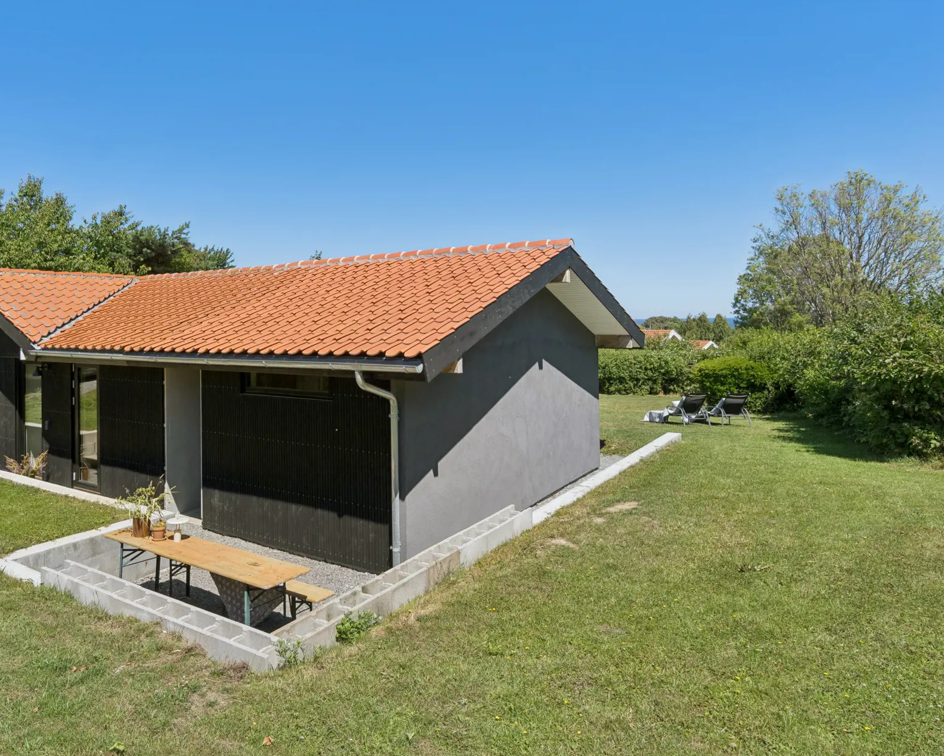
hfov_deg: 72.9
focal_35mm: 23
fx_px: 631
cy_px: 373
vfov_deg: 61.8
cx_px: 380
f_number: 8
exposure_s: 1/800
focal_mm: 13
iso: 200
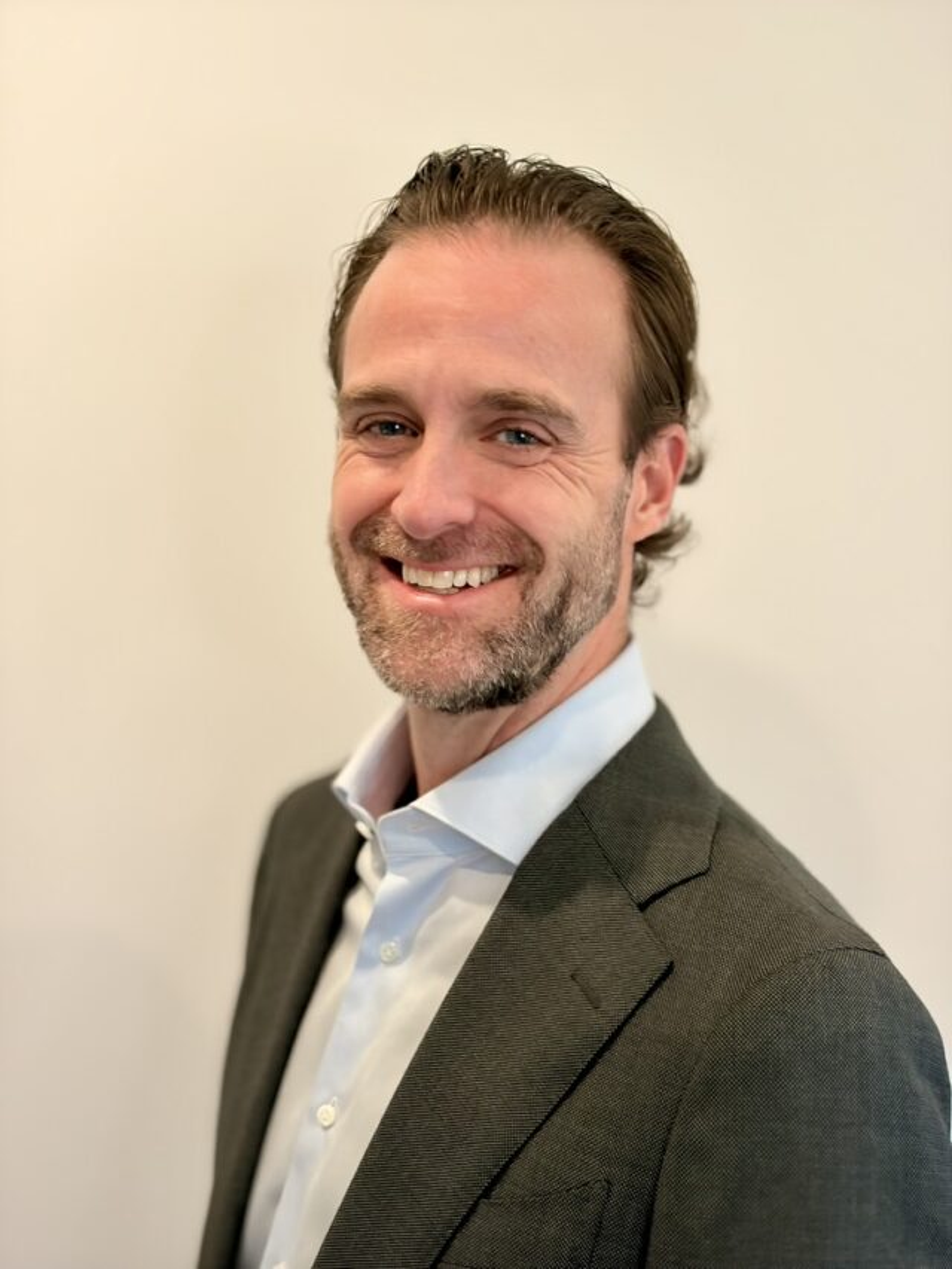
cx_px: 476
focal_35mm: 52
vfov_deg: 36.8
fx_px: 1906
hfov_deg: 28.0
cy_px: 634
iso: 100
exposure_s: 1/40
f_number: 1.6
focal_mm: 5.96
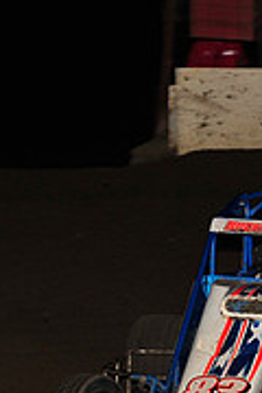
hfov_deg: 3.8
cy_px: 360
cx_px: 273
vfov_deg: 5.7
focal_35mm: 361
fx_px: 3941
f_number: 6.3
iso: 800
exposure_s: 1/320
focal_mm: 112
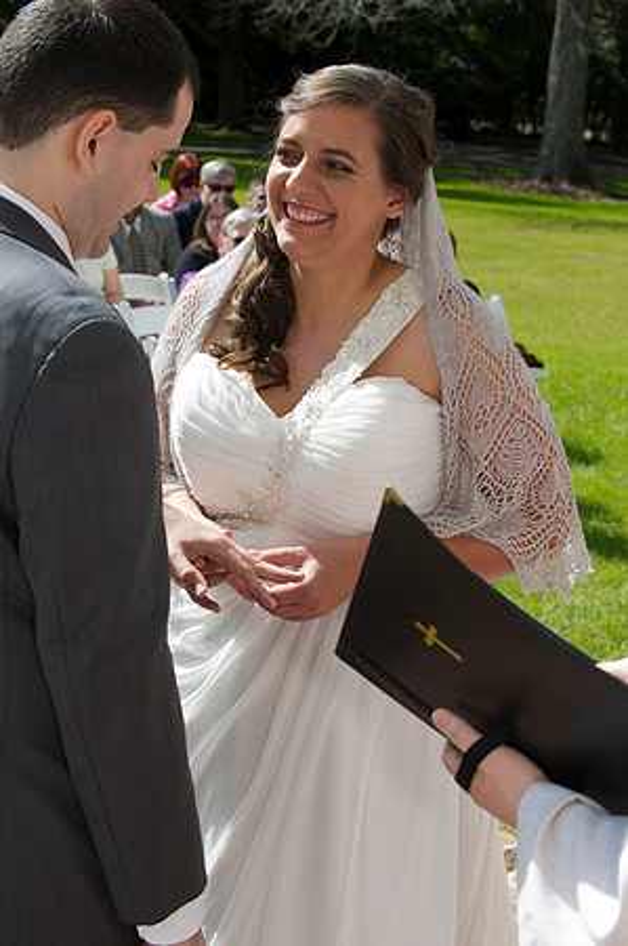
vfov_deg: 28.9
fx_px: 1836
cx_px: 314
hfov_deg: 19.4
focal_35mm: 70
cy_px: 473
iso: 100
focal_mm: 70
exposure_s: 1/125
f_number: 8
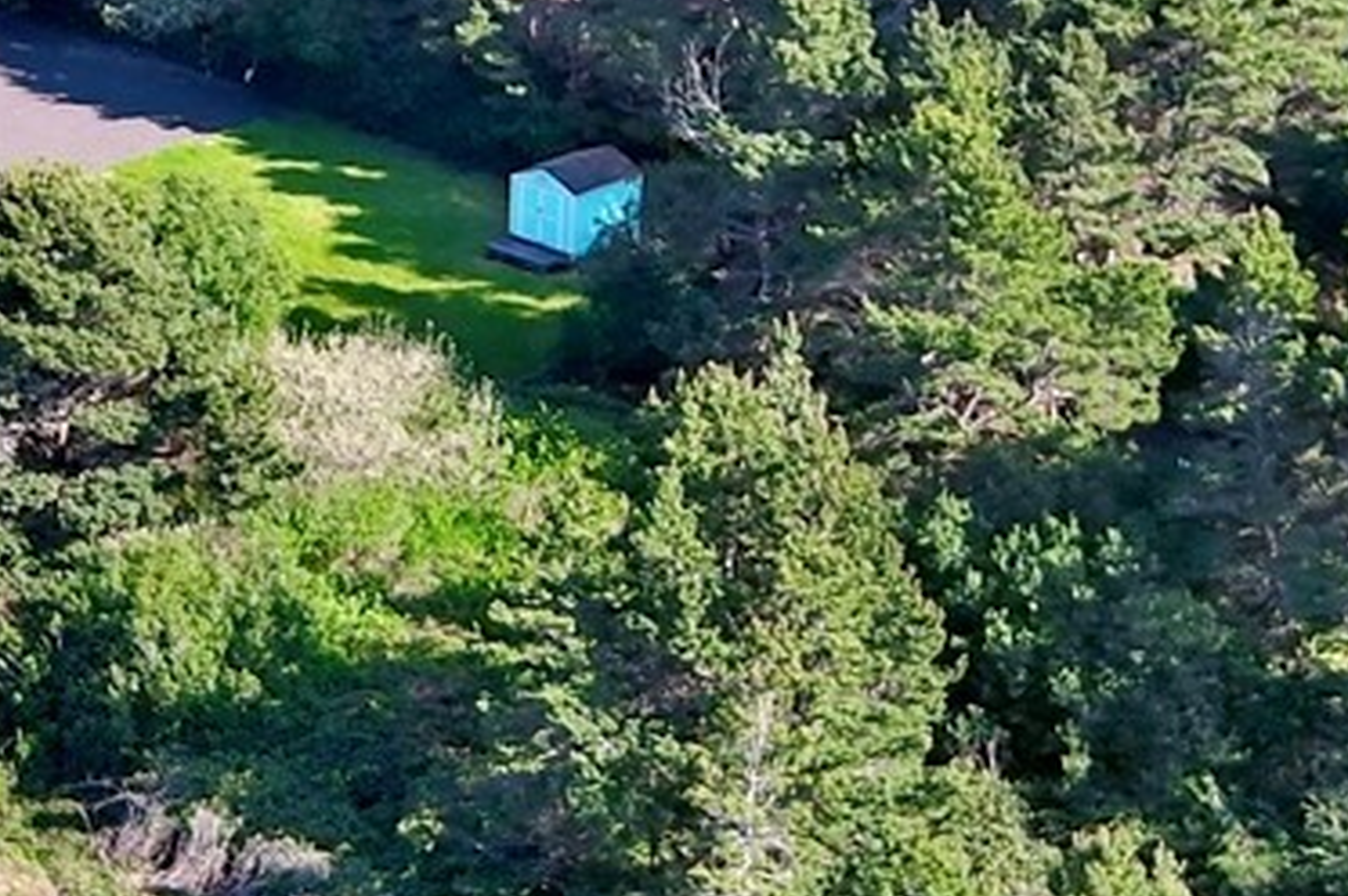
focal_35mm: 132
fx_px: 4938
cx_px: -45
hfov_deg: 15.2
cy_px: 309
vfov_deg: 10.4
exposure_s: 1/544
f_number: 2.8
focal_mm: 10.57
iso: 100
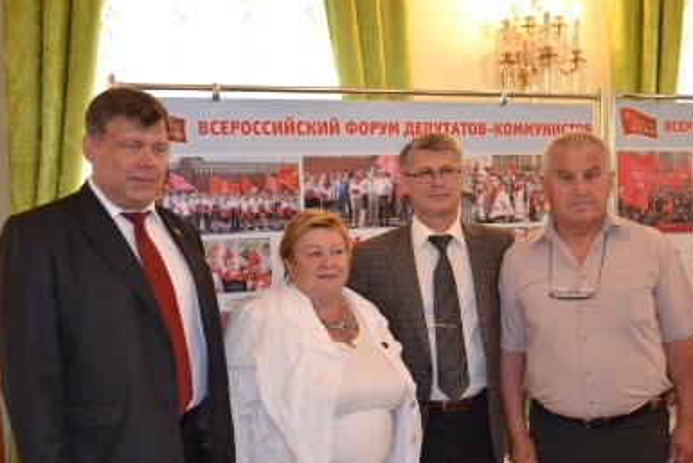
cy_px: 298
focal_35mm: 43
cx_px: 376
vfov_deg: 31.0
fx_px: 828
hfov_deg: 45.4
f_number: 4
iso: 1000
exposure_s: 1/60
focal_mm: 22
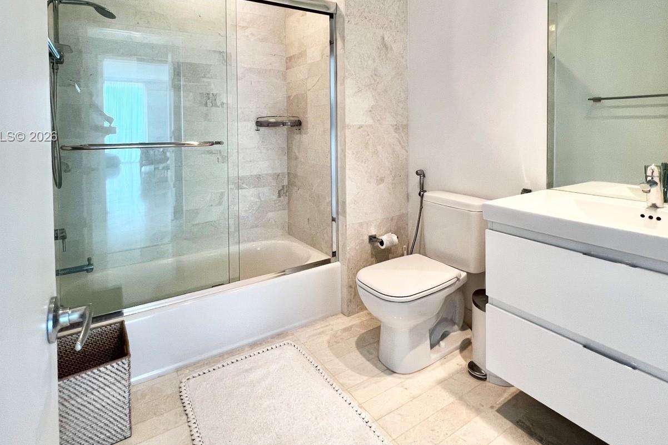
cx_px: 329
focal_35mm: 18
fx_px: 334
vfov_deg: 65.0
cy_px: 137
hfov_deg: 90.0
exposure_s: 1/120
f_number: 1.8
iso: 160
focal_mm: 1.57
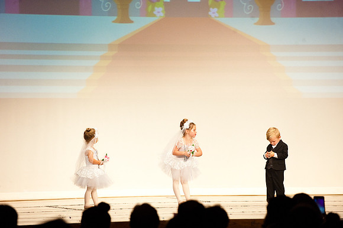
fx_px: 1904
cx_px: 172
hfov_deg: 10.3
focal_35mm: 200
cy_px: 114
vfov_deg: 6.9
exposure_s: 1/200
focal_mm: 200
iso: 3200
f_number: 4
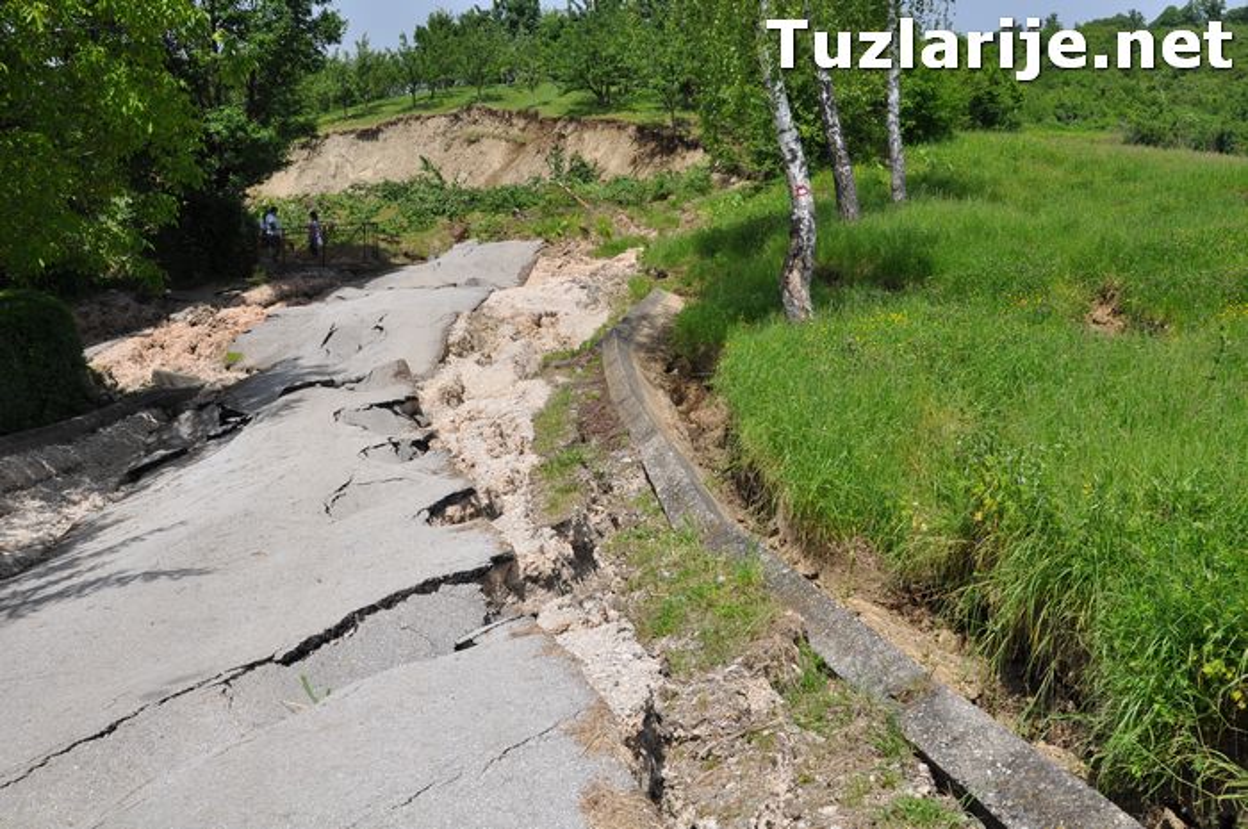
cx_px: 624
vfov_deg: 36.8
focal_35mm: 36
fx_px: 1247
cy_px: 414
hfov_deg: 53.2
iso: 200
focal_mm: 24
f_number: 9.5
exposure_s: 1/350
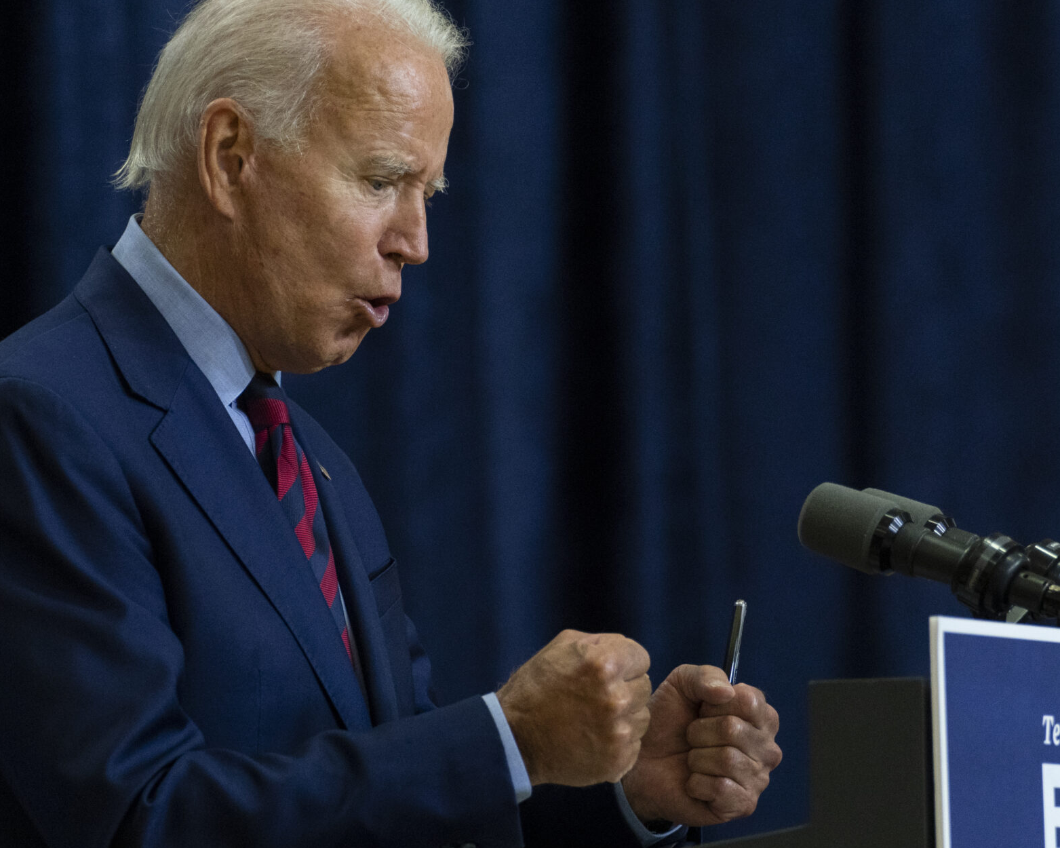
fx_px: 14084
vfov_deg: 3.4
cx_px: 617
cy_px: 490
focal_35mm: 449
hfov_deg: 4.3
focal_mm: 292
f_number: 5.6
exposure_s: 1/500
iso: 4000
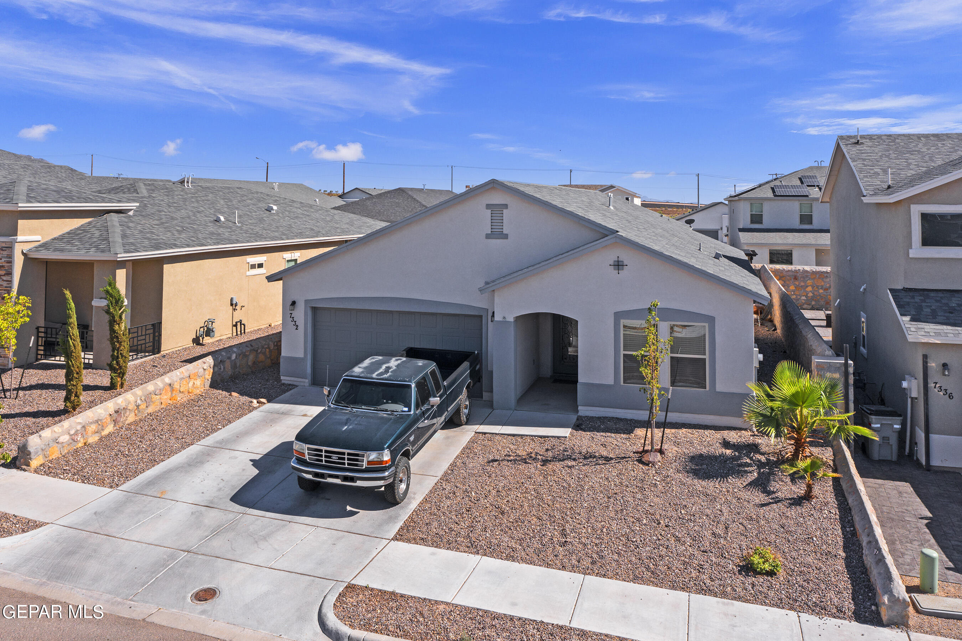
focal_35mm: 28
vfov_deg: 46.4
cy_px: 320
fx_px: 748
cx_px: 481
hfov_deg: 65.5
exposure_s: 1/500
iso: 100
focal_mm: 10.26
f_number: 6.3
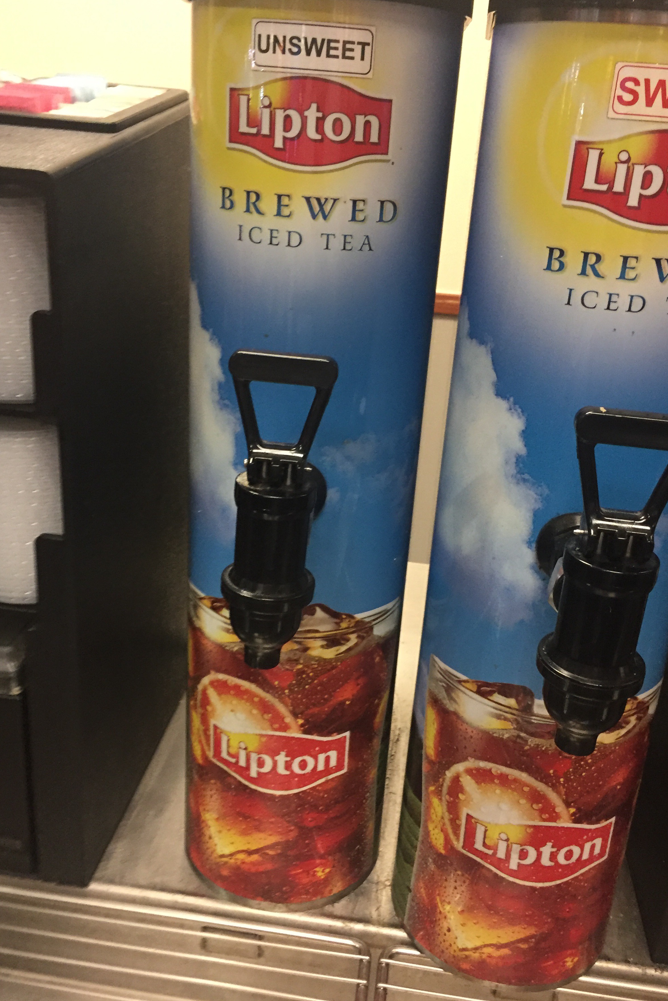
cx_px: 332
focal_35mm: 33
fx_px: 918
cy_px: 498
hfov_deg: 40.0
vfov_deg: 57.2
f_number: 2.2
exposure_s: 1/30
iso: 160
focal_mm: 4.15
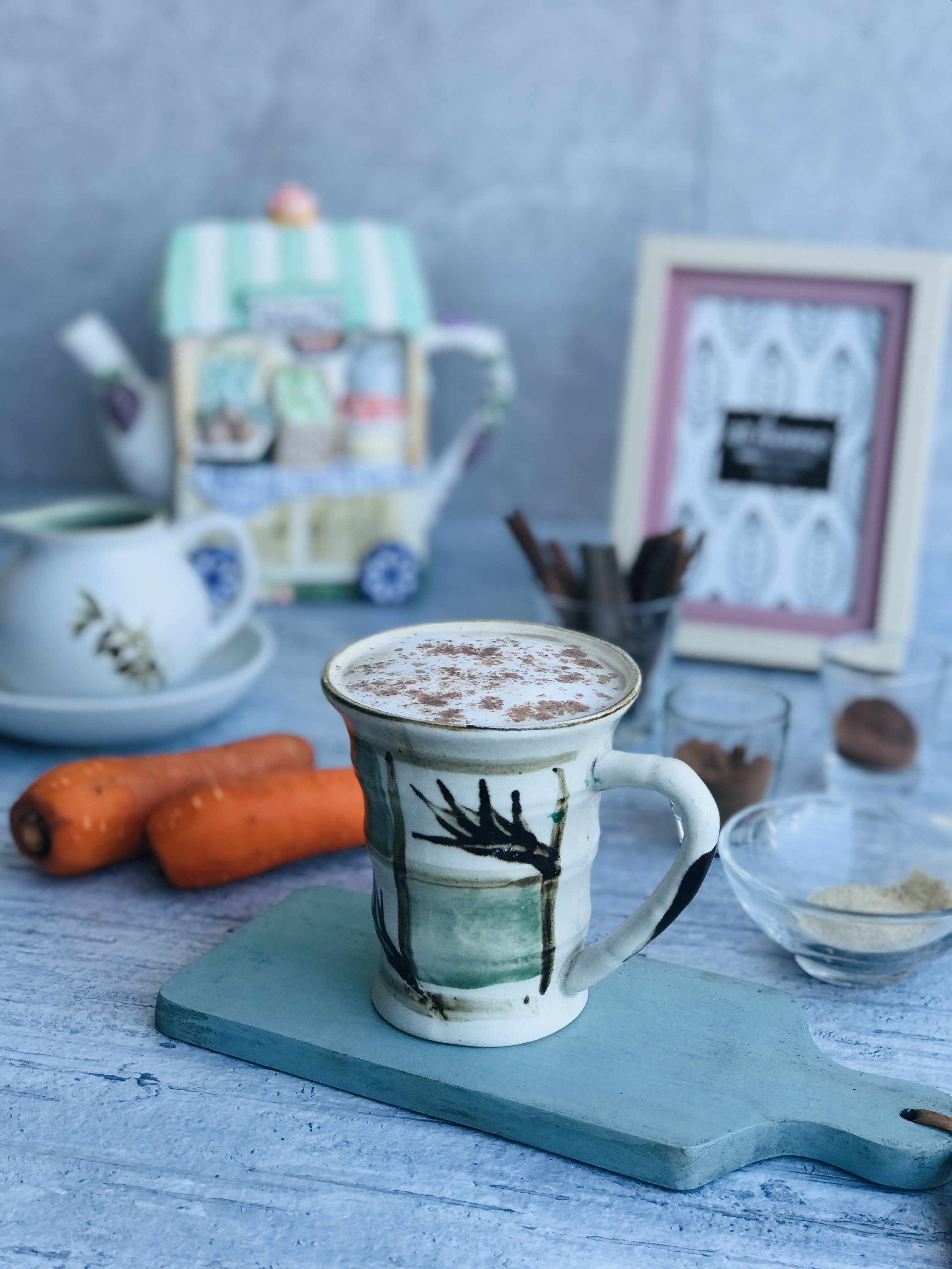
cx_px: 476
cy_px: 634
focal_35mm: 57
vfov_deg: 33.8
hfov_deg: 25.7
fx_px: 2090
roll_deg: -0.3
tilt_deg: -18.2
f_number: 2.8
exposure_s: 1/60
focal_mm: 6.6
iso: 20
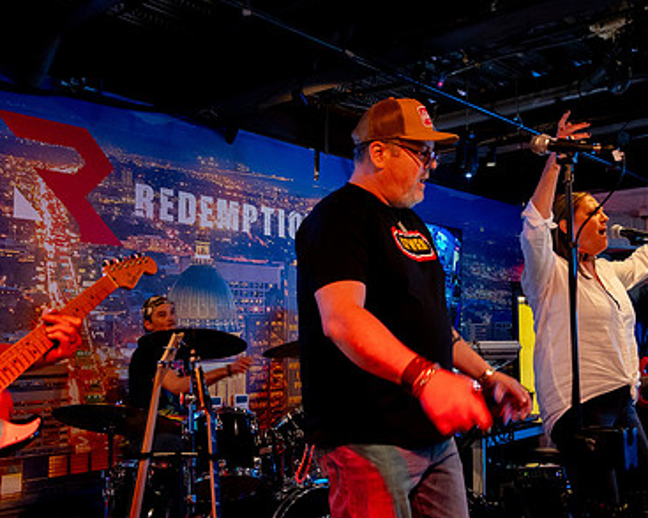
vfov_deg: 37.3
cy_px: 278
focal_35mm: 40
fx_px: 767
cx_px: 347
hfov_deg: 45.8
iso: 6400
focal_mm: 24
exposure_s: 1/50
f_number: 4
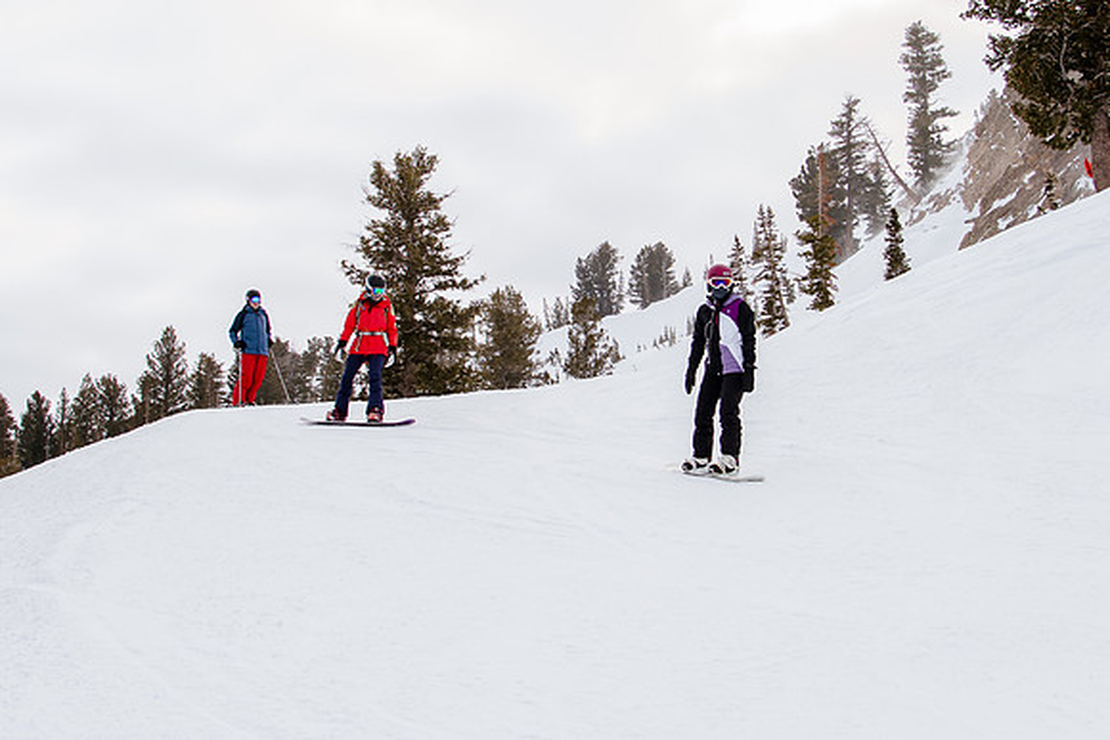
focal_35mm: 60
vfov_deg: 22.6
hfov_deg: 33.3
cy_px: 299
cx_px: 599
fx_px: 1854
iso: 400
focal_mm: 24
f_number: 5.6
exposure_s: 1/1000
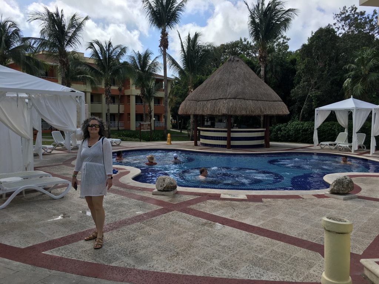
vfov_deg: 48.2
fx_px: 318
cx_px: 190
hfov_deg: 61.7
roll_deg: +0.7
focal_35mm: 29
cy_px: 142
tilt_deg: -4.7
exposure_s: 1/1538
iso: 25
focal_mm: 4.15
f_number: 2.2
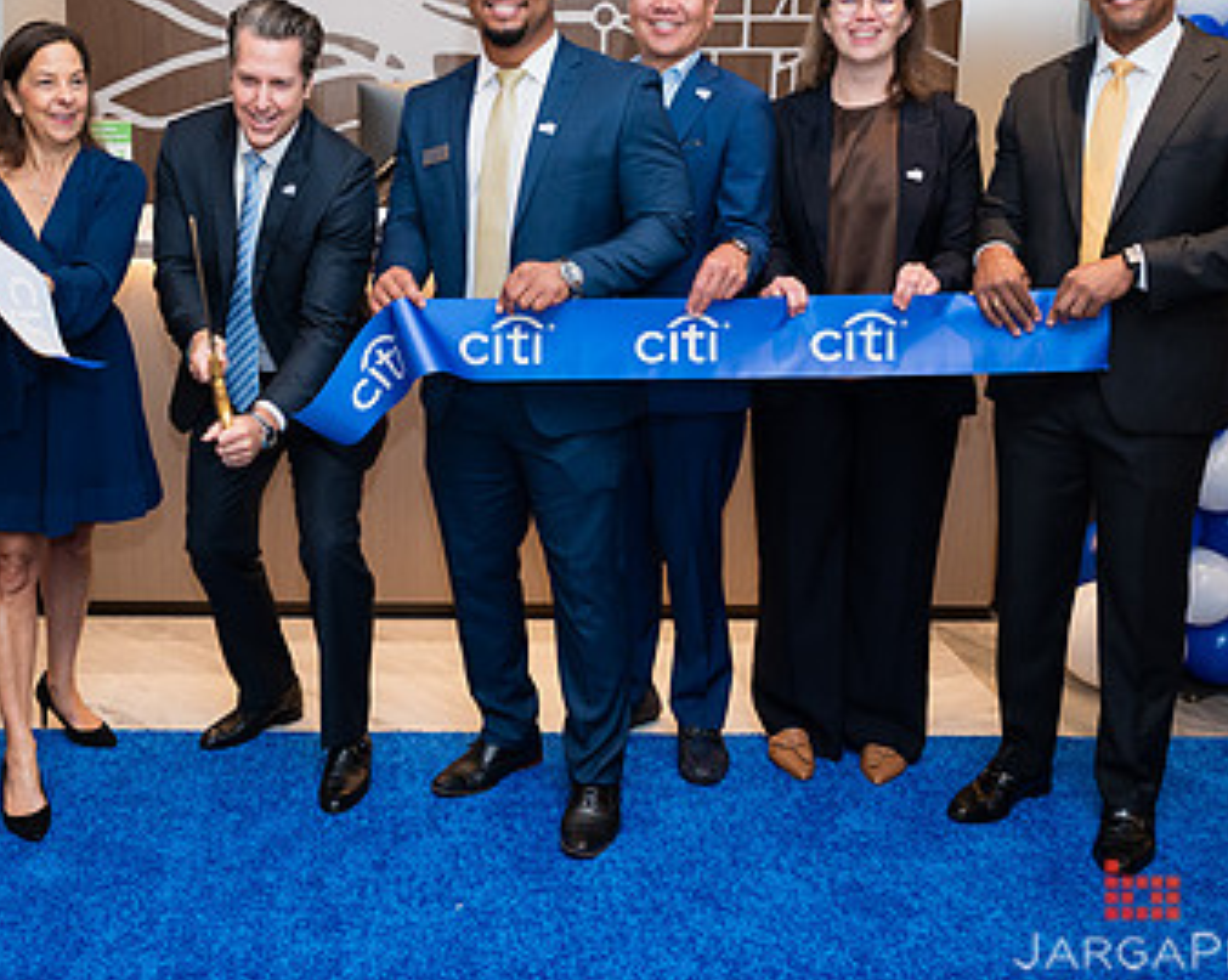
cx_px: 384
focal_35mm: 42
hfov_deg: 43.1
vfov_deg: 35.4
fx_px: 1525
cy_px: 343
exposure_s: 1/160
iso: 400
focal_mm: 24
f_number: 3.2
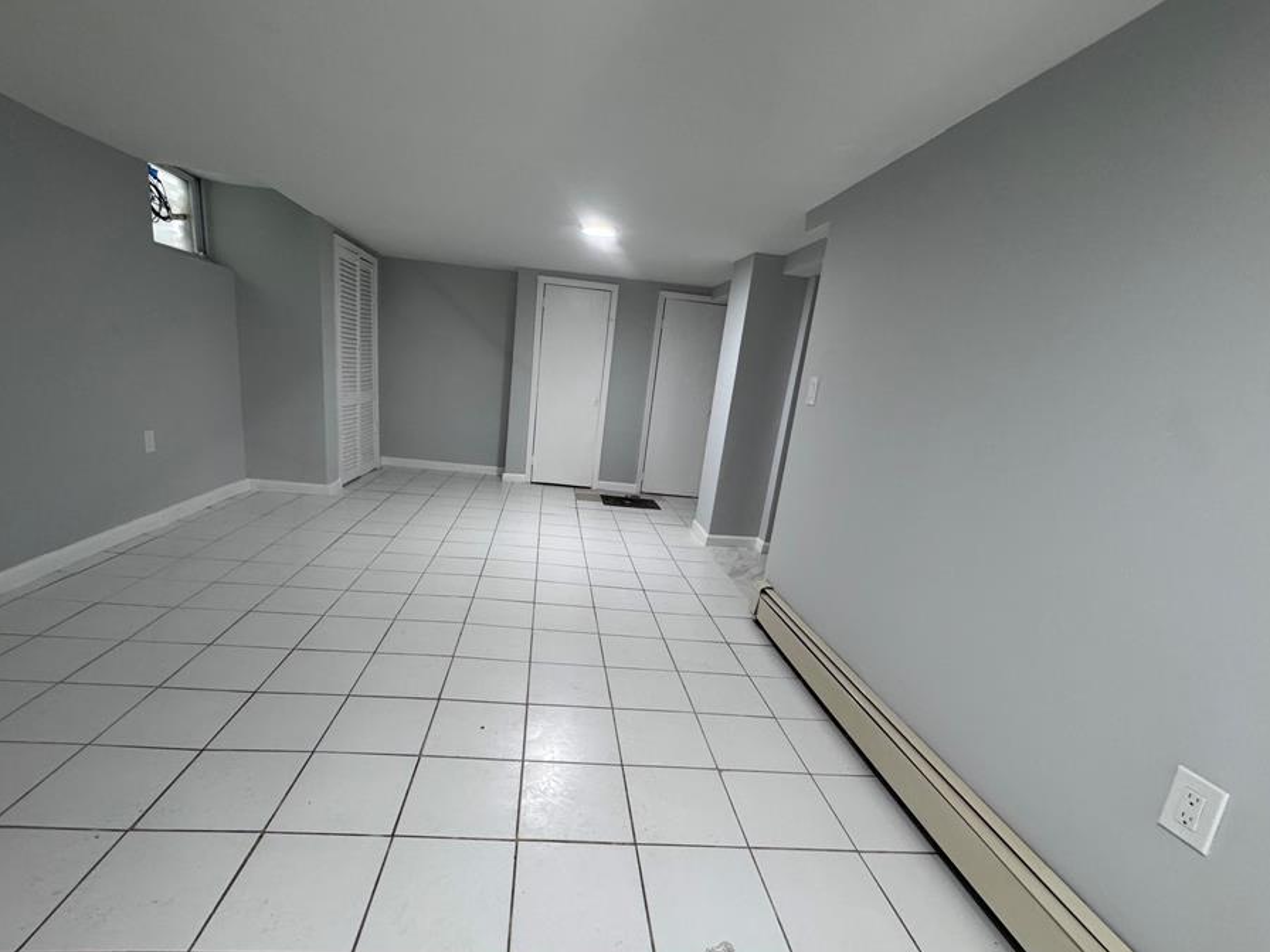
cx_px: 600
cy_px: 533
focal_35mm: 16
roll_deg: -6.6
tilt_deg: -18.1
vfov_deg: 77.8
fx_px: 587
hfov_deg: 94.4
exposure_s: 1/120
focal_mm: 2.22
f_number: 2.2
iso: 250
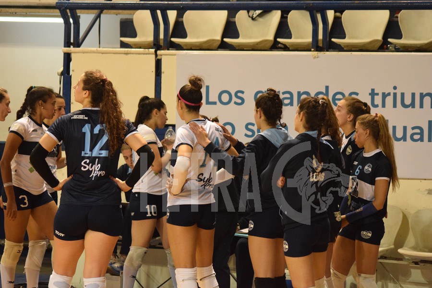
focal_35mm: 142
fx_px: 1710
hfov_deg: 14.4
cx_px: 216
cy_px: 144
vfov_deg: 9.6
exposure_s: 1/400
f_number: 4.5
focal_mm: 95
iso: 5000
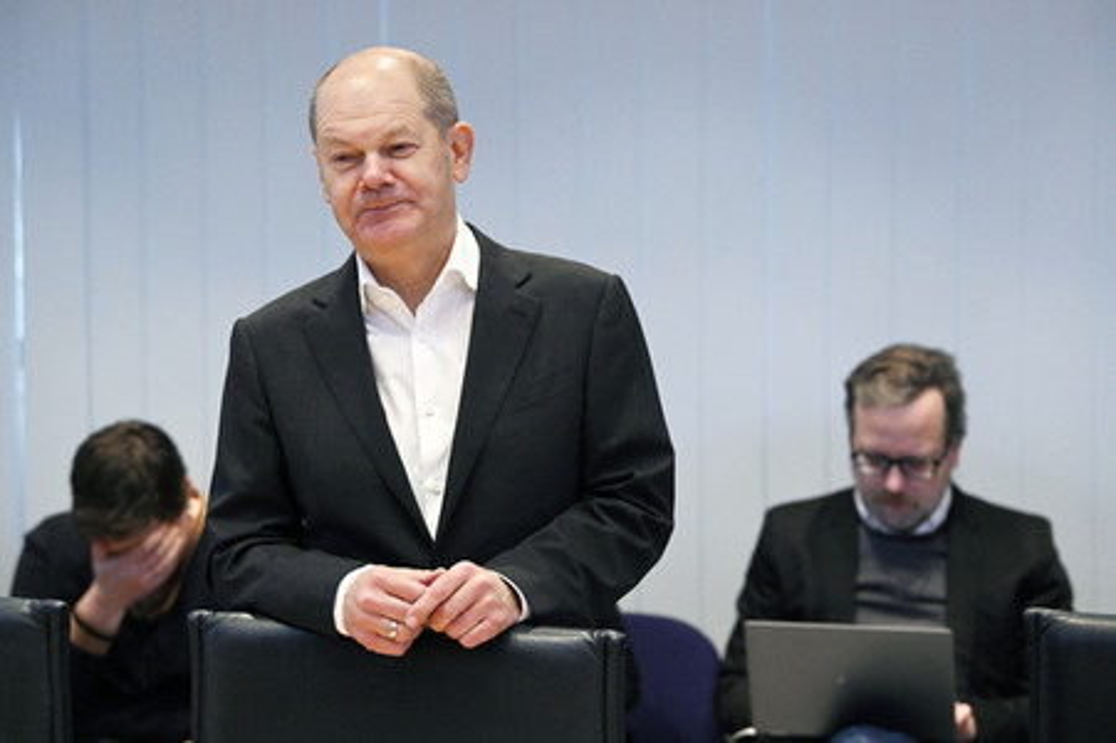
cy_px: 372
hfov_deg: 20.0
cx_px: 558
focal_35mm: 102
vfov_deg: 13.4
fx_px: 3160
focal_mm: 102
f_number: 4
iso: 8000
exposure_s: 1/800
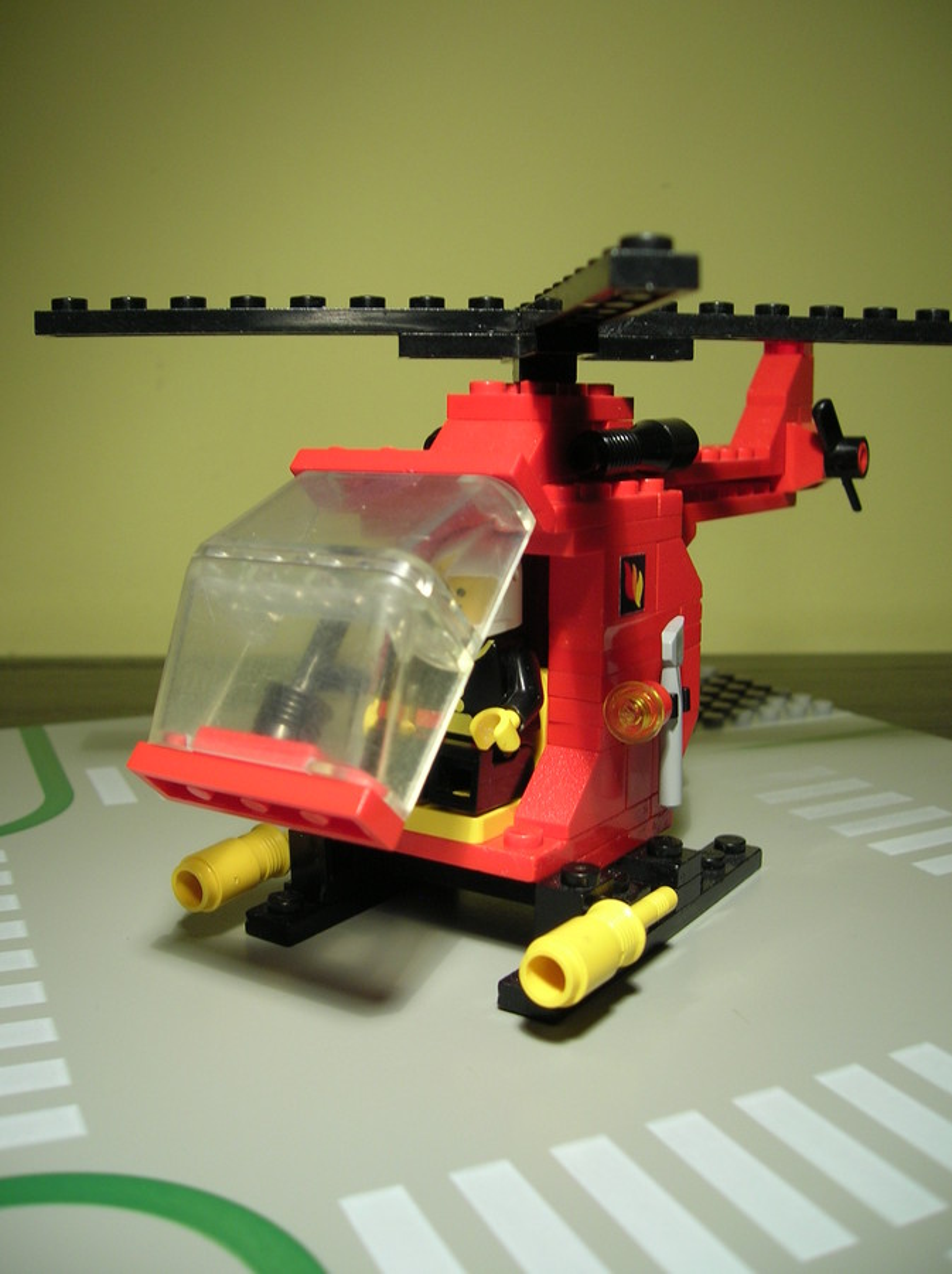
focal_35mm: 34
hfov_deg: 41.7
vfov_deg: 54.0
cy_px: 637
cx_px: 476
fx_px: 1249
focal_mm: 5.7
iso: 50
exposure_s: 1/21
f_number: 2.9
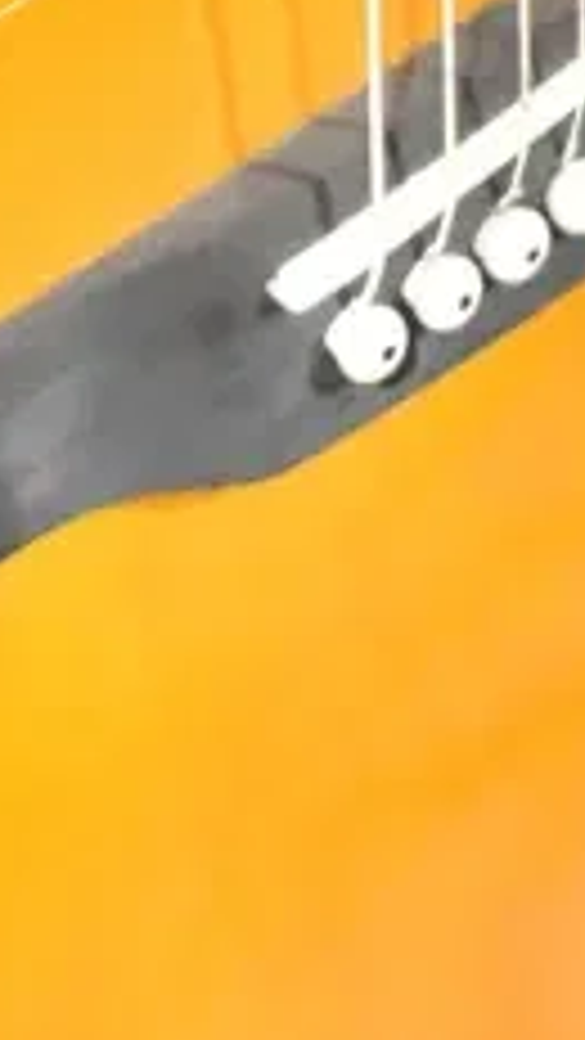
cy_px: -583
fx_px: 6533
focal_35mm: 237
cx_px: 396
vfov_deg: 8.8
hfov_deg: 5.1
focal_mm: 38
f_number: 5
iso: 6400
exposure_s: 1/100
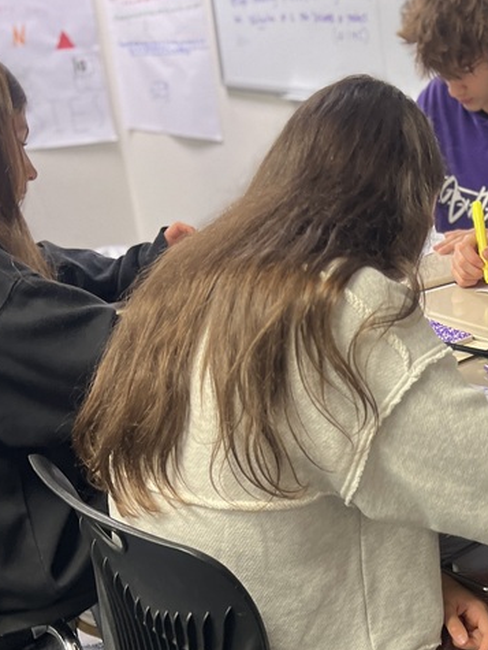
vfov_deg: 32.5
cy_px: 590
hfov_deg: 24.7
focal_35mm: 56
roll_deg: +1.1
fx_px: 1051
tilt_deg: -31.7
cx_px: 506
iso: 320
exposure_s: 1/60
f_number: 1.5
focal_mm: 5.7
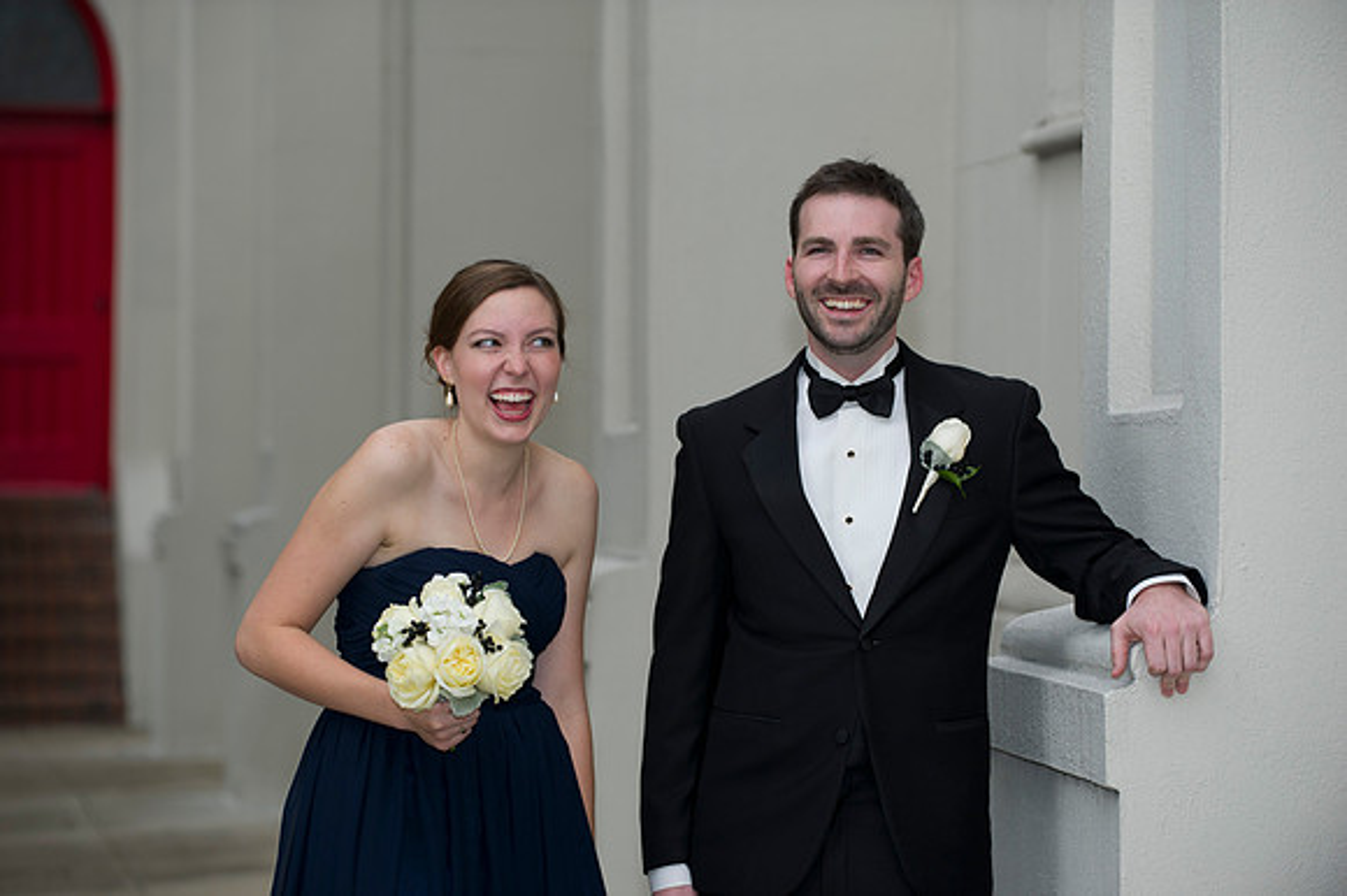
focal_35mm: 125
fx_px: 4674
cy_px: 448
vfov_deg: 11.0
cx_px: 674
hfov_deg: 16.4
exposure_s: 1/125
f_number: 3.5
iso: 400
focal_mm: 125
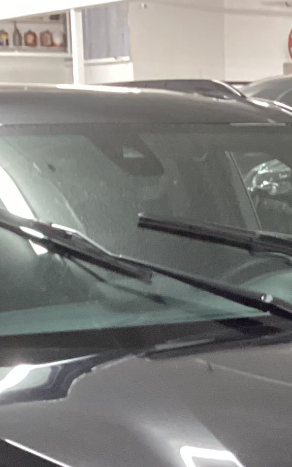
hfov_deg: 11.5
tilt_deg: -20.1
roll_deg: +0.5
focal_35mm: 113
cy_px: 598
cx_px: 253
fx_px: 1439
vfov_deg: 17.4
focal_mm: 3.3
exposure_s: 1/33
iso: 400
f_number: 2.4
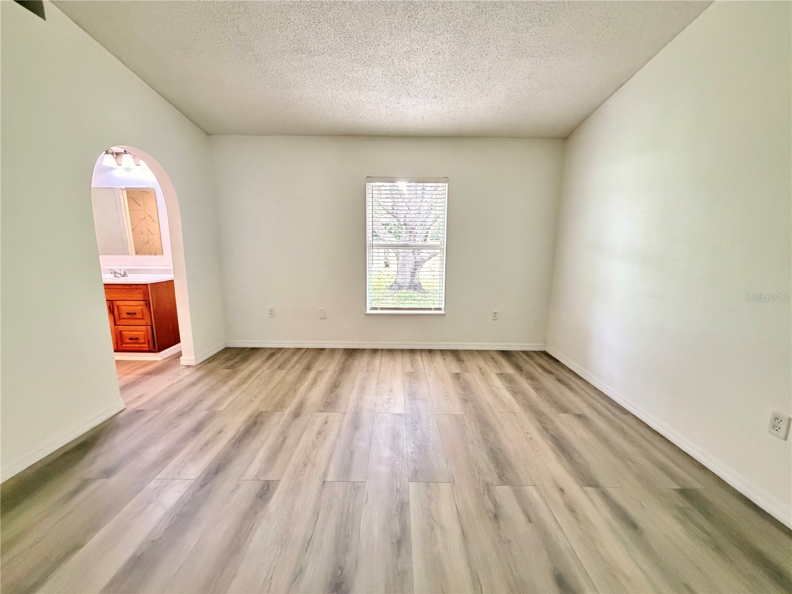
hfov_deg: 102.1
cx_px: 396
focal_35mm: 14
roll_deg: -0.8
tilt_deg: -10.2
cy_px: 297
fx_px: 320
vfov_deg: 85.7
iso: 1000
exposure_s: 1/60
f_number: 2.2
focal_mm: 2.22
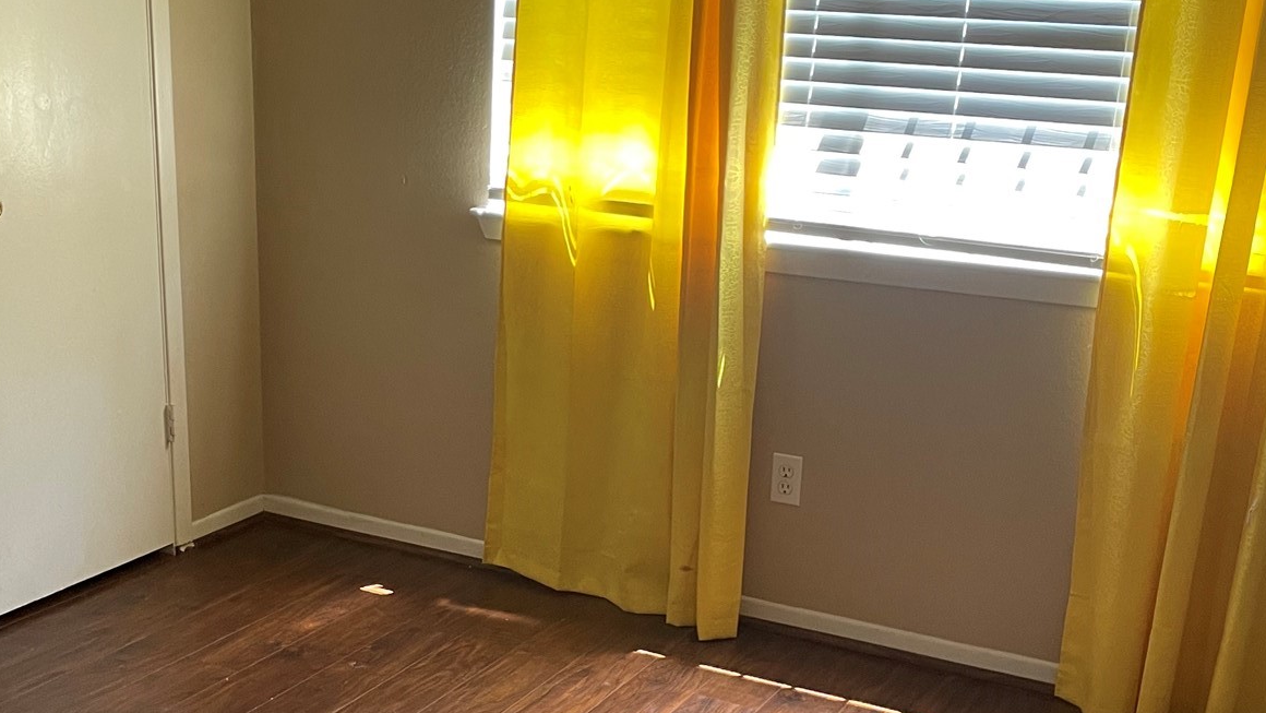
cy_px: 495
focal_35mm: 50
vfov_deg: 23.8
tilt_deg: -17.2
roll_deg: -0.9
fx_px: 1679
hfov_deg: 41.2
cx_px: 536
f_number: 1.6
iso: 125
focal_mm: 4.2
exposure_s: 1/60
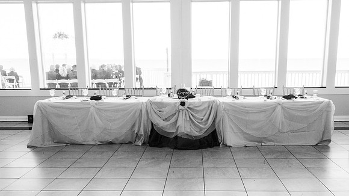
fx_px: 387
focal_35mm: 42
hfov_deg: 48.6
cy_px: 132
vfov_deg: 28.3
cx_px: 183
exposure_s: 1/60
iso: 1000
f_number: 22
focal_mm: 35
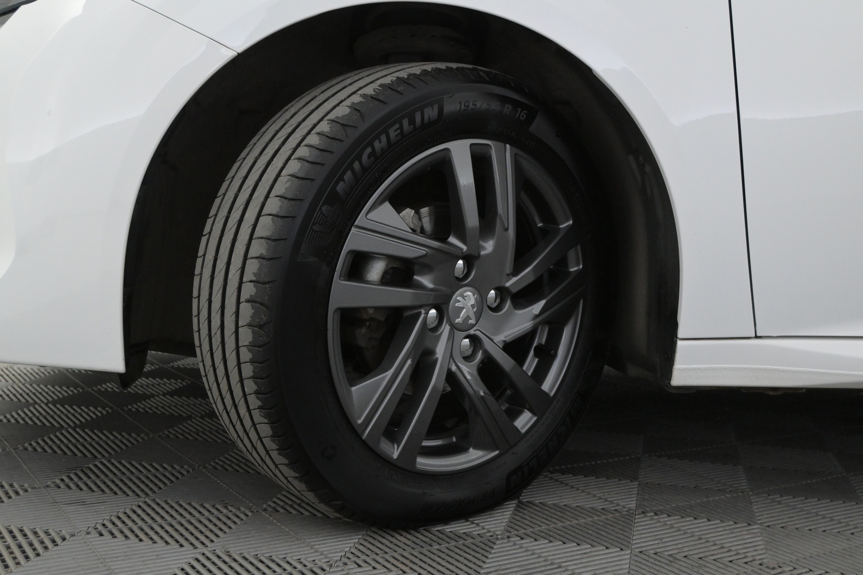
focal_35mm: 41
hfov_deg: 47.2
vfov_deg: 32.4
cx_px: 432
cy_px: 288
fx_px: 989
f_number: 5.6
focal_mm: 27.5
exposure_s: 1/125
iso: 2500
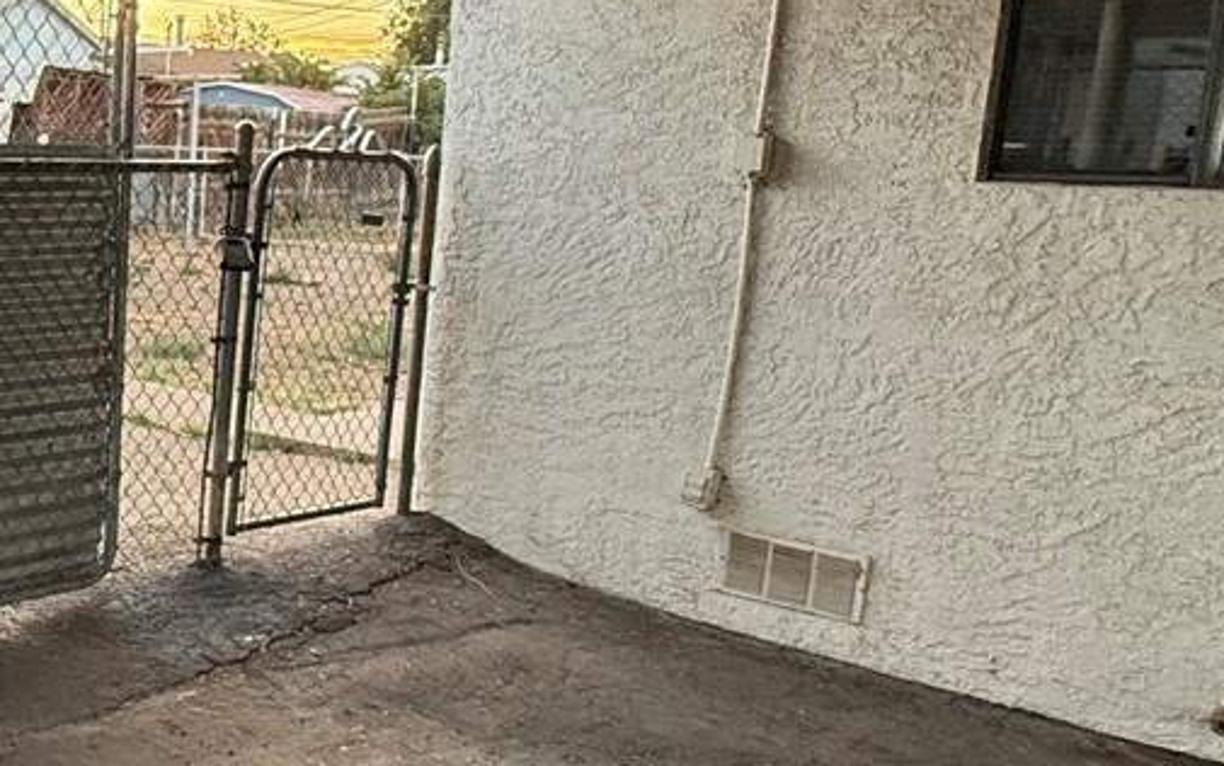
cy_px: 436
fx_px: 1568
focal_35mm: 47
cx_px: -97
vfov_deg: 27.4
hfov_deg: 36.6
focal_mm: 2.22
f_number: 2.2
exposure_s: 1/99
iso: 320
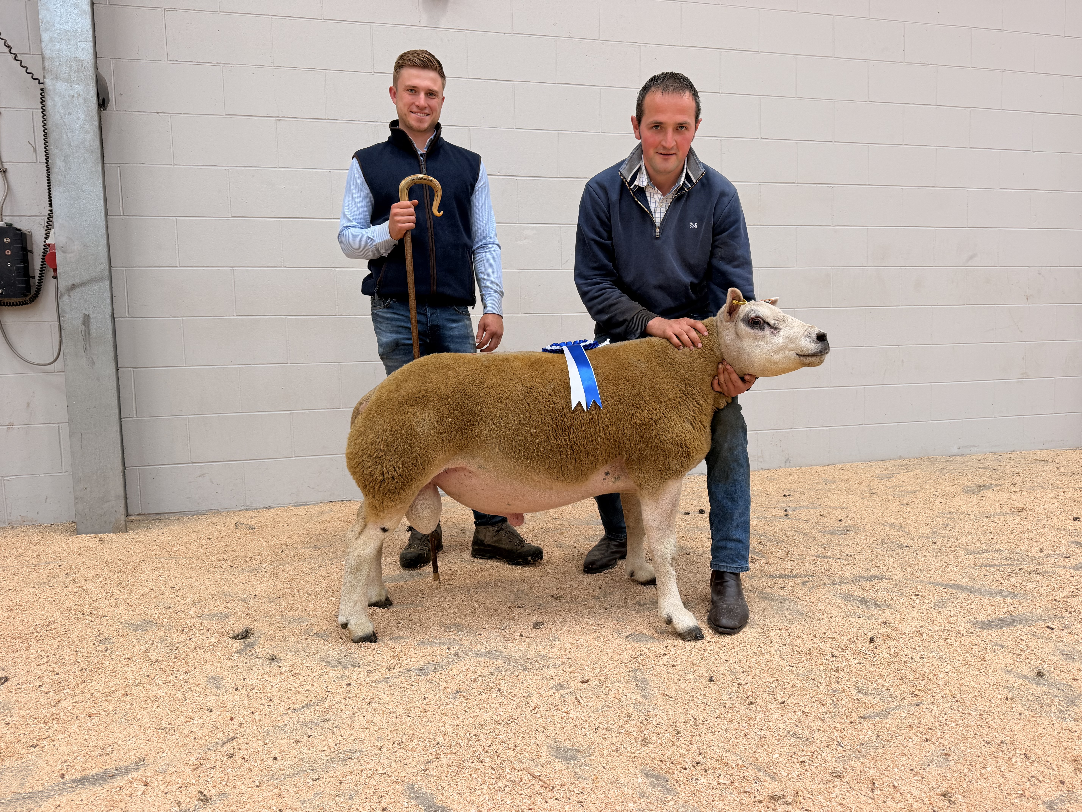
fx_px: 750
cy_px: 406
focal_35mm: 24
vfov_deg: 56.8
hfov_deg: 71.6
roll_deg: +2.3
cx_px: 541
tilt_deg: -5.2
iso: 64
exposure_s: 1/100
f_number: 1.78
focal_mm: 6.76
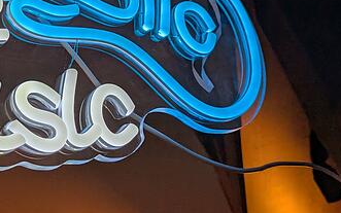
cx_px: 0
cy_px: -3
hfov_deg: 29.8
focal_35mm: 64
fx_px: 595
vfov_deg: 19.7
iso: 38
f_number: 1.89
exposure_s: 1/309
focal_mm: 5.43
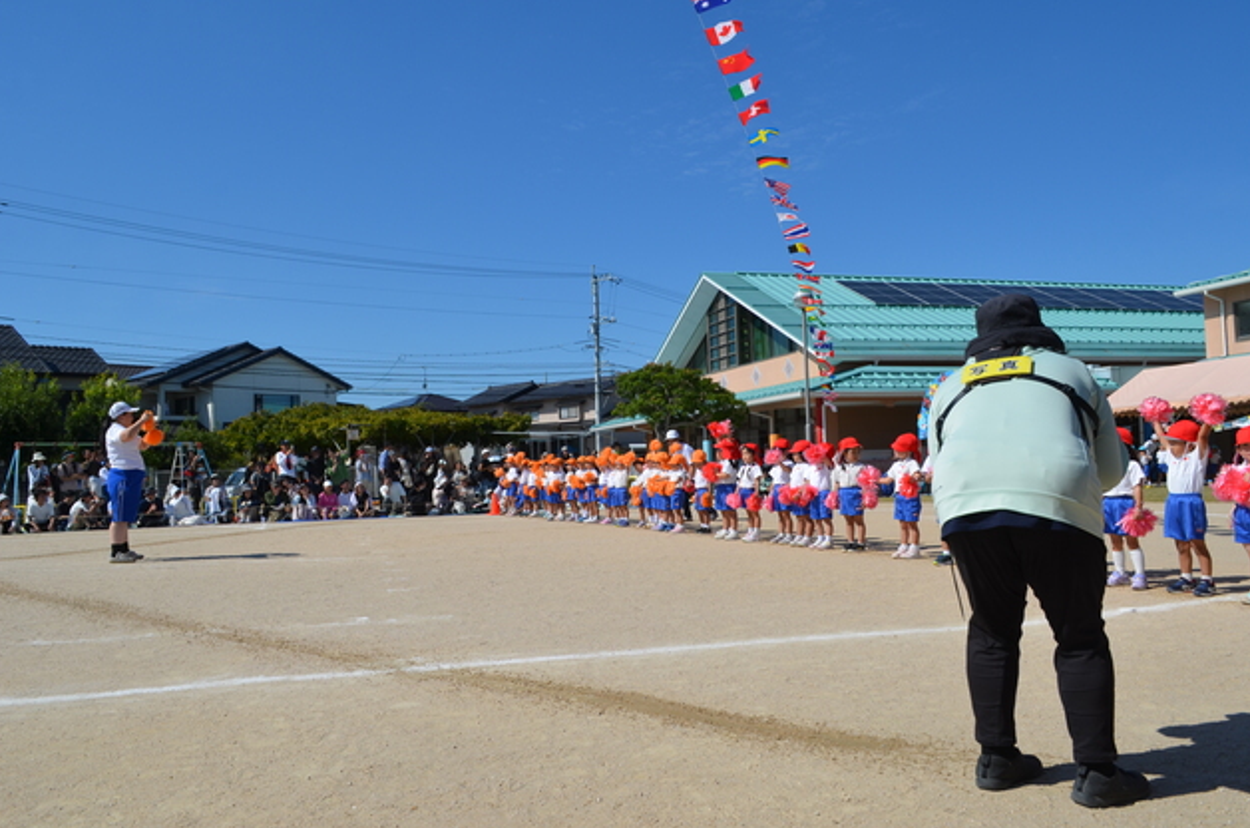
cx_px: 632
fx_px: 1074
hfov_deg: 60.4
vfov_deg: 42.2
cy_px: 412
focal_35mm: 31
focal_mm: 20
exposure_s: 1/320
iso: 100
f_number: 9
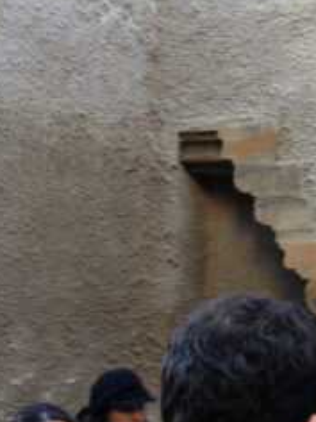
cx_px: 346
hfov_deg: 18.0
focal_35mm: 79
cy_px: 289
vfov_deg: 24.6
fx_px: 962
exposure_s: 1/20
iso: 64
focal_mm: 4.28
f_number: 2.4
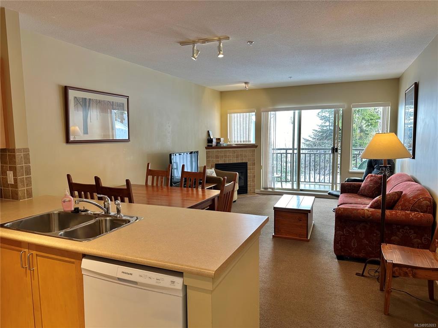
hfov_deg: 71.6
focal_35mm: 24
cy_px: 164
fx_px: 304
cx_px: 219
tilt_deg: -5.7
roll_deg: +0.6
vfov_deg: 56.8
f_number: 1.78
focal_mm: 6.86
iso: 100
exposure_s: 1/120
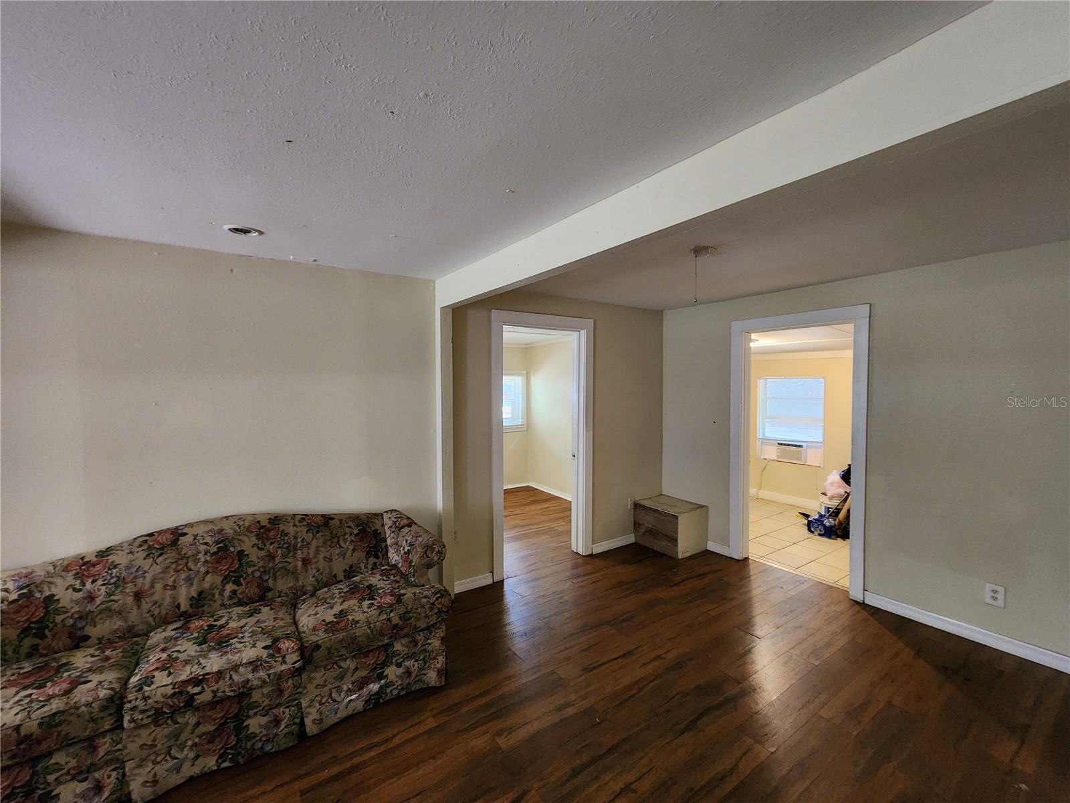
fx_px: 402
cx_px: 535
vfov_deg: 89.9
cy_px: 402
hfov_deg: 106.2
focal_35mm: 13
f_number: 2.2
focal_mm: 2.2
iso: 640
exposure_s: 1/30
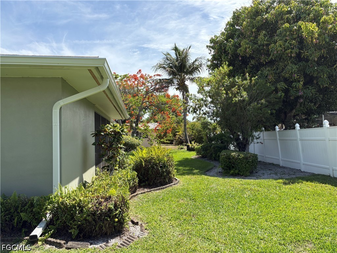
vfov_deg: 53.1
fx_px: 253
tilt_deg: +3.1
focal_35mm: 26
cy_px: 126
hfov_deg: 67.3
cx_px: 168
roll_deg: +1.3
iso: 64
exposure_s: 1/2865
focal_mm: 5.96
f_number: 1.6
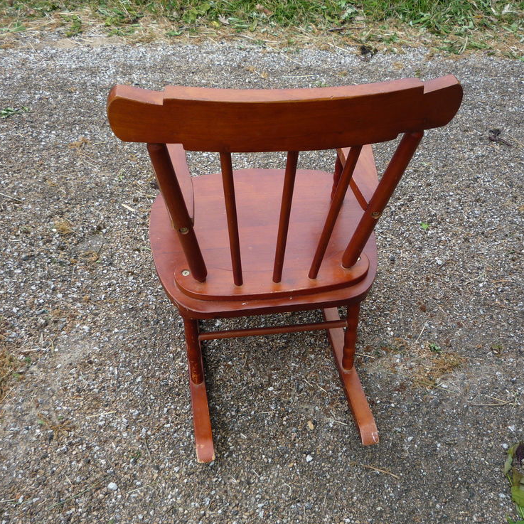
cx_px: 290
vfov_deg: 46.0
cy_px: 265
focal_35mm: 36
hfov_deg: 46.0
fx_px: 617
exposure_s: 1/250
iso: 100
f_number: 4
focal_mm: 5.2
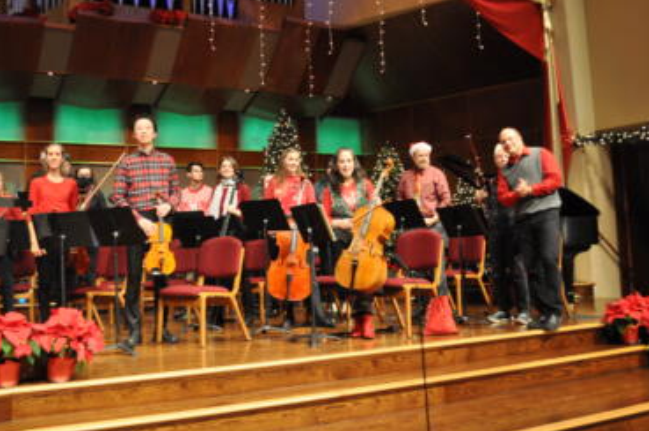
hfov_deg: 49.4
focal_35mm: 39
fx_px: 702
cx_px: 273
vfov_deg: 34.0
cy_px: 168
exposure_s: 1/30
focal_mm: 20
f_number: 3.8
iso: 900
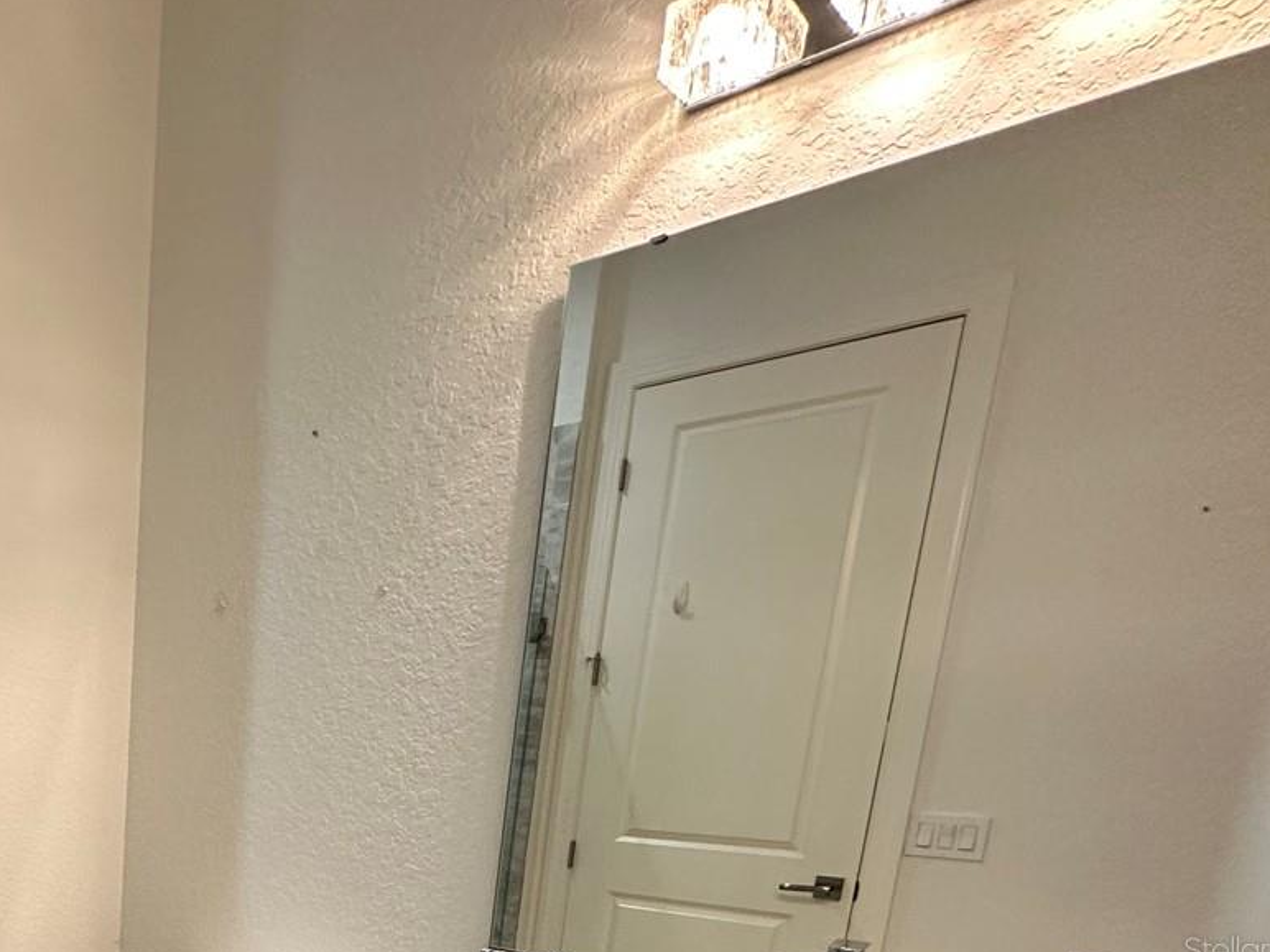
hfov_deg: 50.8
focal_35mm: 29
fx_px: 1064
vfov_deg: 41.9
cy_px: 949
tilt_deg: -11.7
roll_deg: -2.2
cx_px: 23
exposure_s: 1/120
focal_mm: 2.22
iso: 200
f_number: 2.2
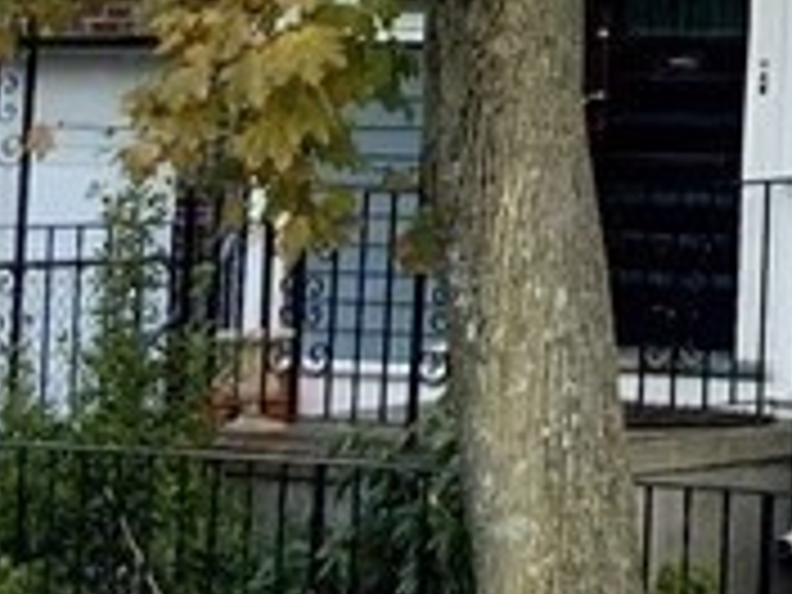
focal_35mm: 169
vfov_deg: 8.4
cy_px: -558
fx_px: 3867
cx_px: 1467
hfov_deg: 10.9
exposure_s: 1/156
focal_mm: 3
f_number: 1.8
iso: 16
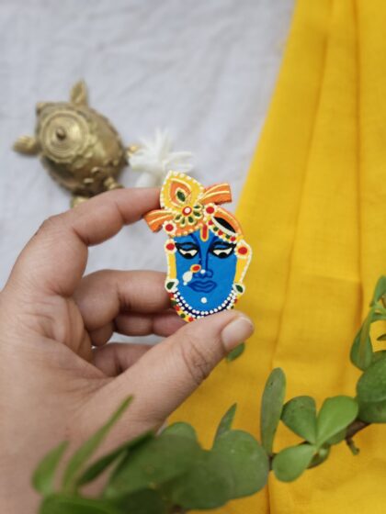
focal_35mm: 23
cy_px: 257
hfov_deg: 58.9
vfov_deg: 73.9
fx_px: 342
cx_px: 193
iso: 200
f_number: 1.8
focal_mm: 5.4
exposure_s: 1/100
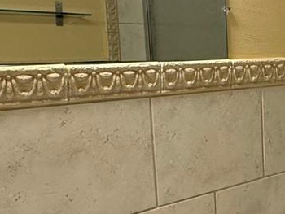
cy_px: 132
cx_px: 347
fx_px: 527
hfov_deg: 26.6
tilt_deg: -8.7
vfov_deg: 22.9
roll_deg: -0.2
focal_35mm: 64
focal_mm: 2.22
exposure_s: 1/120
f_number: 2.2
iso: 160
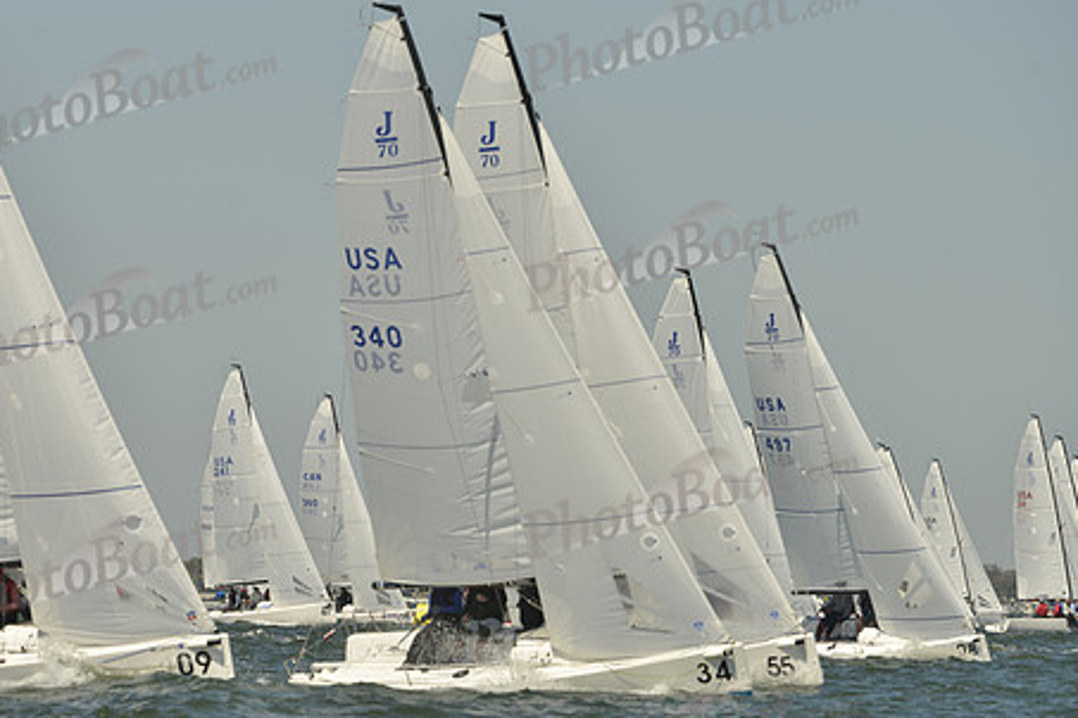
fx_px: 11109
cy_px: 408
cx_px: 402
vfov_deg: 3.7
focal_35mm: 371
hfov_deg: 5.6
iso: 280
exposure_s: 1/1250
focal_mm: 290
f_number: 9
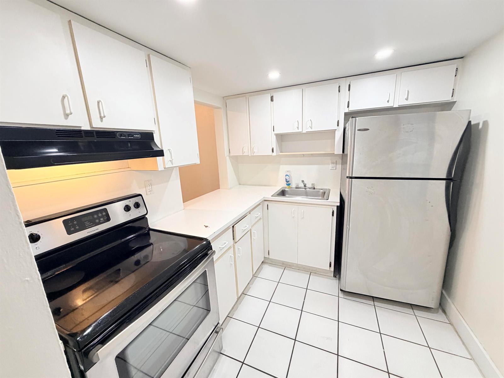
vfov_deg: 85.7
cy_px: 189
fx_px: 204
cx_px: 252
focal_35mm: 14
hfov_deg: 102.1
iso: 320
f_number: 2.2
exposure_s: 1/120
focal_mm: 2.22
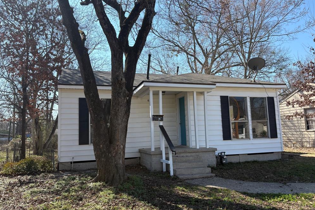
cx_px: 161
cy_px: 108
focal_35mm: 28
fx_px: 245
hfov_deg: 65.5
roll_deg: +1.4
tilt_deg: +5.6
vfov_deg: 46.4
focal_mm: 5.96
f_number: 1.6
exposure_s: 1/1587
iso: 50
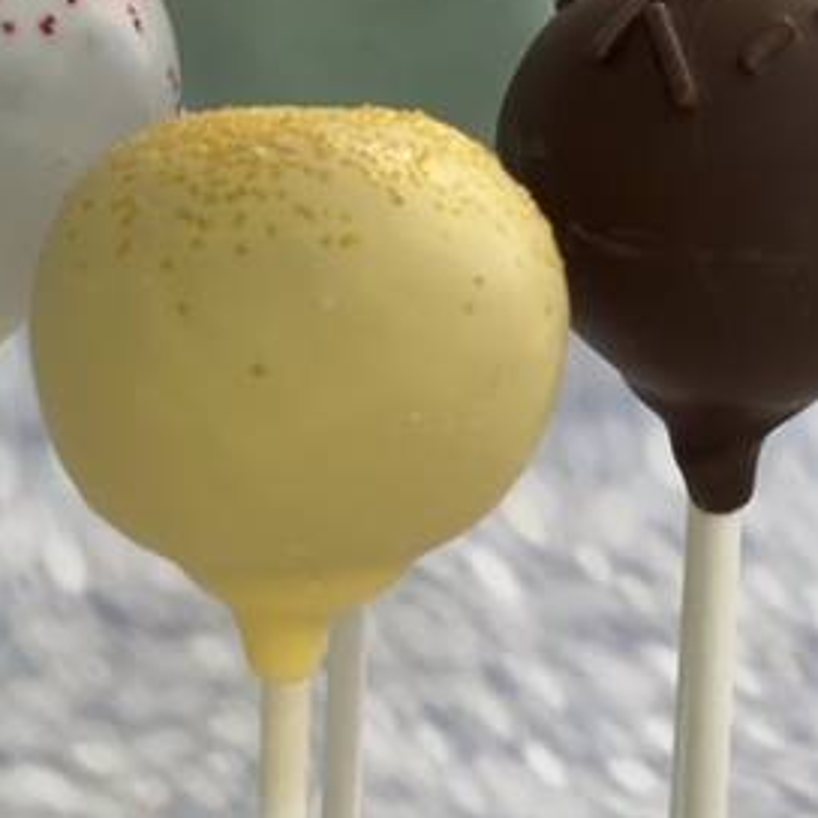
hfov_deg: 17.6
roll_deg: -1.7
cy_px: 352
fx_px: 2647
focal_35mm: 99
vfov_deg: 17.6
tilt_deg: -8.1
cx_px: 487
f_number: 2
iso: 20
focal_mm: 6
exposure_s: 1/302
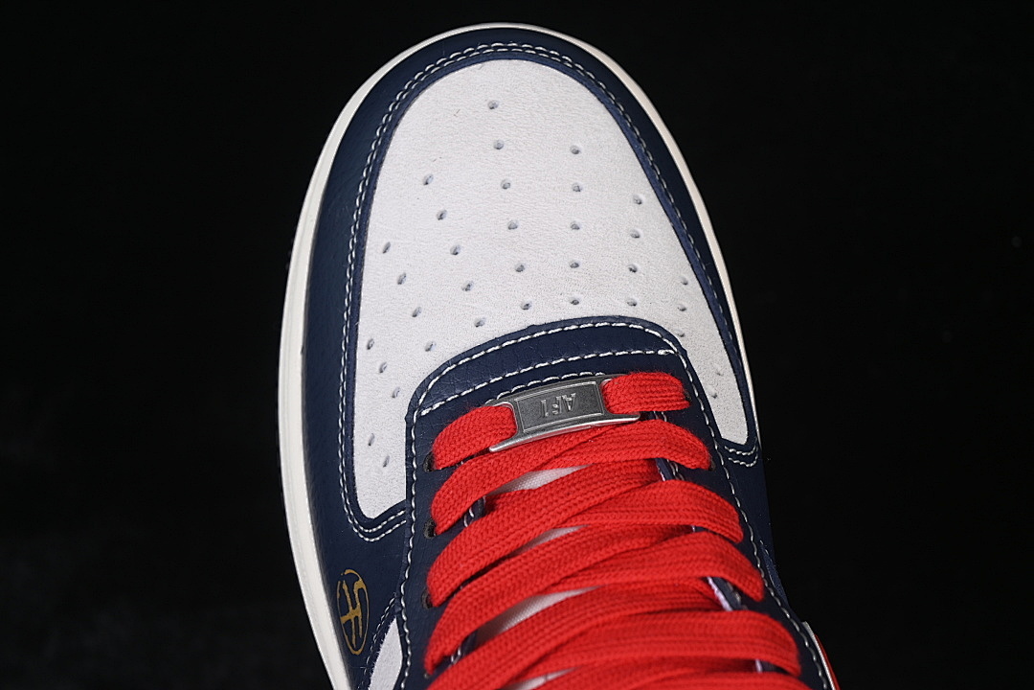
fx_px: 2154
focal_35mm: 75
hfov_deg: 27.0
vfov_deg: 18.2
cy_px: 345
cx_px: 517
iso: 160
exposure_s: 1/60
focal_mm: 50
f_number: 6.3
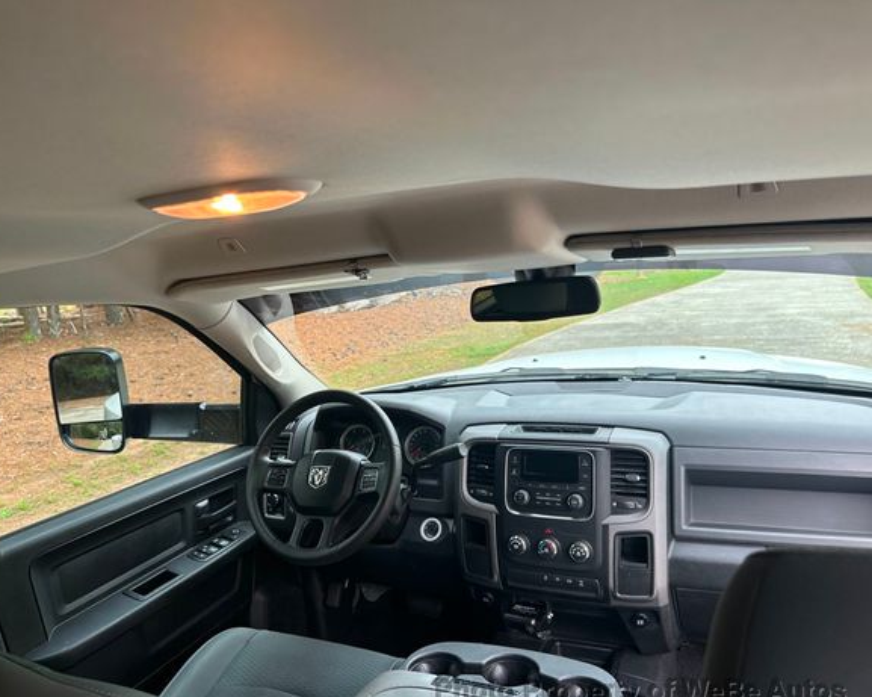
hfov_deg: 66.0
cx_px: 413
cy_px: 360
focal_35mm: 26
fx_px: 671
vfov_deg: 54.9
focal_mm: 6.86
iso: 64
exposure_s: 1/131
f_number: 1.78
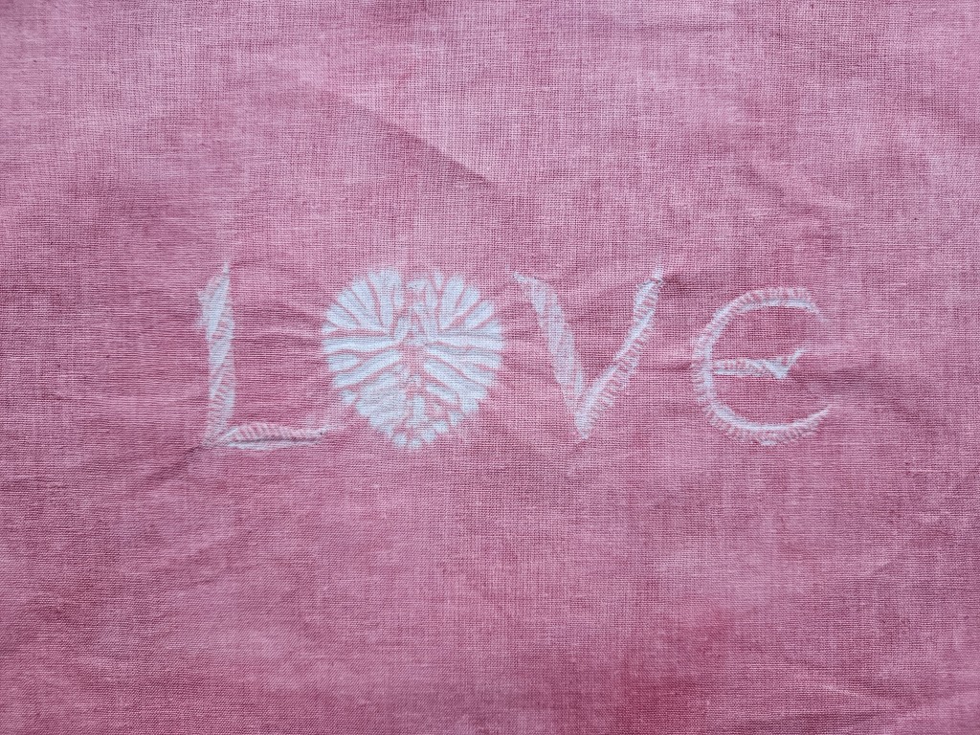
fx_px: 651
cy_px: 368
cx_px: 490
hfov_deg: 73.9
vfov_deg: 58.9
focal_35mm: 23
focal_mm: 5.4
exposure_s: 1/120
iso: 160
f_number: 1.8
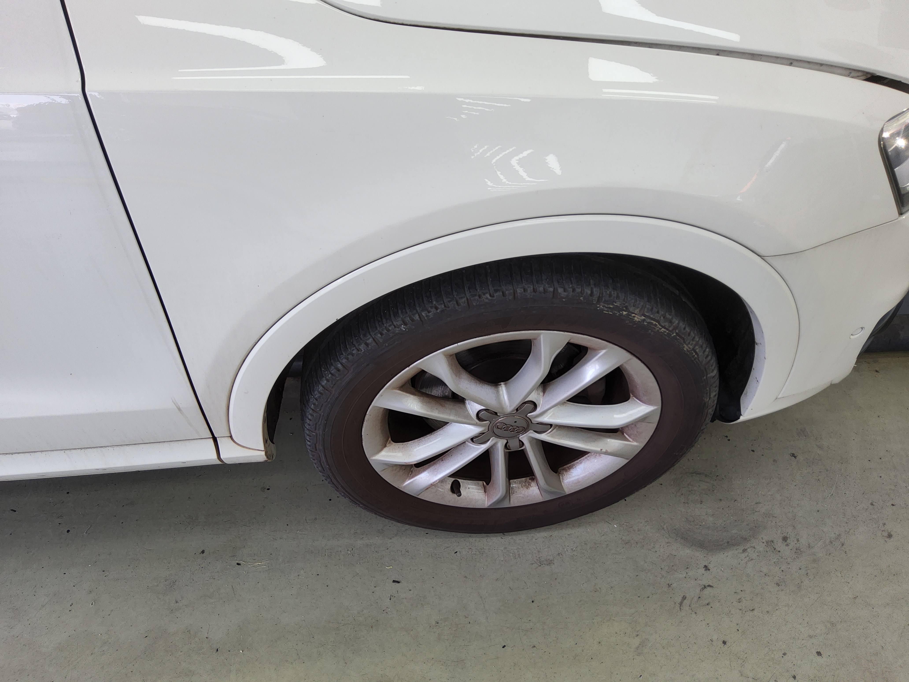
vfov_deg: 54.9
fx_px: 656
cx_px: 454
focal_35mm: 25
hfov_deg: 69.4
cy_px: 341
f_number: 2
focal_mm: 3.08
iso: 50
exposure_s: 1/120
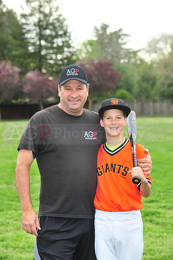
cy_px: 130
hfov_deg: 11.4
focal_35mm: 120
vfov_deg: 17.1
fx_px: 866
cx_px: 86
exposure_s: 1/200
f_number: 8
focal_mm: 120
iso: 400
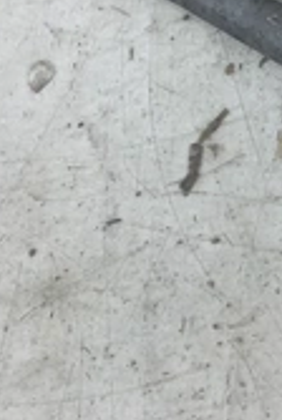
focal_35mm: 77
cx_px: 345
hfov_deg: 17.0
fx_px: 901
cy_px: 55
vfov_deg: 25.6
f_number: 2.4
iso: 50
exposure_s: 1/120
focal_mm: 3.3
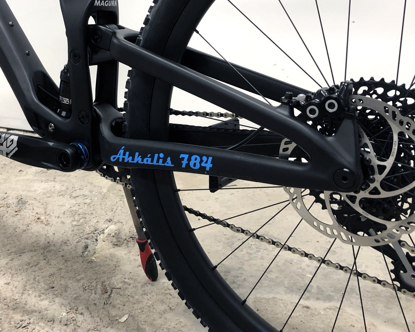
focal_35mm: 44
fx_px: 541
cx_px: 150
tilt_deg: -13.8
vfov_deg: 33.8
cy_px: 107
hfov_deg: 41.6
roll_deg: +4.6
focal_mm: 3.99
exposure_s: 1/24
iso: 40
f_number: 1.8
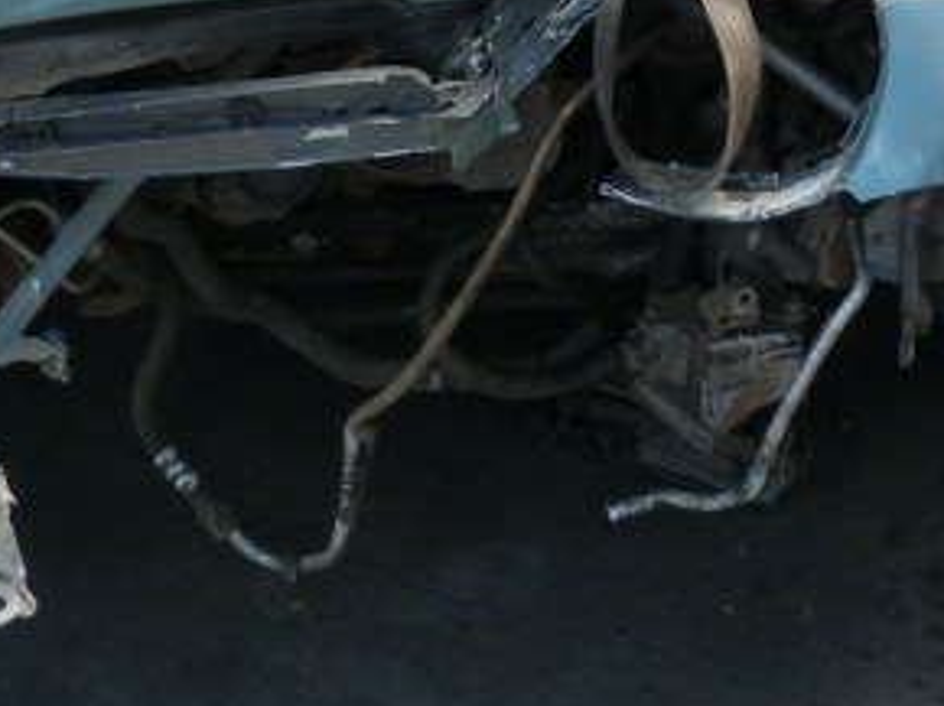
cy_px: -257
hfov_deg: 28.2
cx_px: 452
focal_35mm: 69
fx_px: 1880
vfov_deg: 19.3
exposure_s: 1/125
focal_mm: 4.5
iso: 125
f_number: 3.6
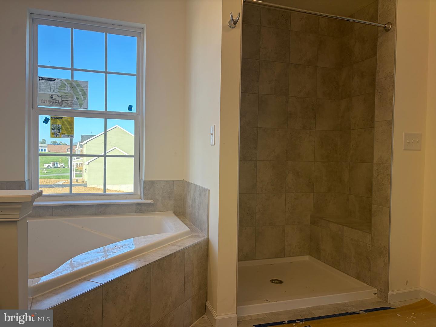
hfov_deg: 67.3
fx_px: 327
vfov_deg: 53.1
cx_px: 218
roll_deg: -0.9
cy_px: 164
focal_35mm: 26
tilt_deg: -0.4
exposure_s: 1/240
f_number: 1.6
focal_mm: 5.96
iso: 50
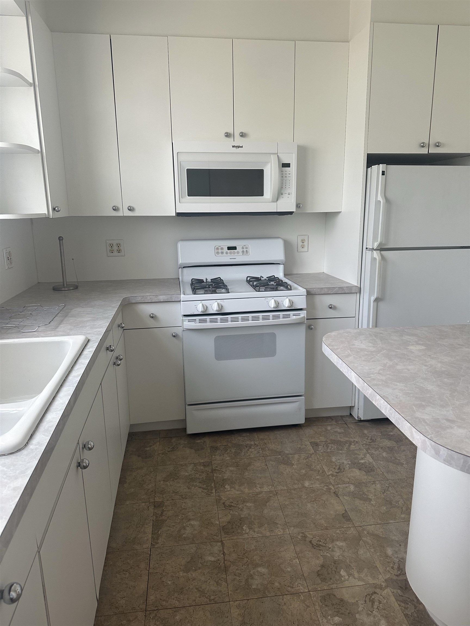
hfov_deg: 56.8
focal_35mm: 24
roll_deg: +0.7
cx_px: 235
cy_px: 313
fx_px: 434
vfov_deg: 71.6
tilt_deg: -10.9
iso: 160
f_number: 1.78
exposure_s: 1/121
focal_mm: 6.86
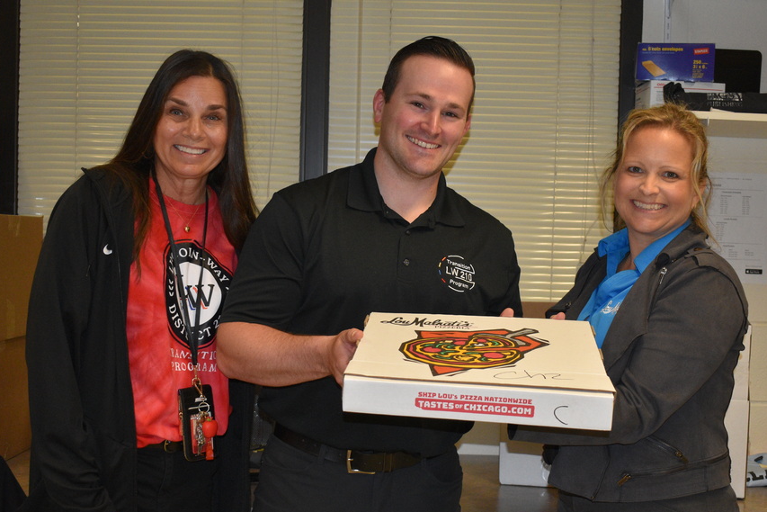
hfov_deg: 40.6
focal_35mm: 49
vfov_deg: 27.7
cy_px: 300
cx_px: 382
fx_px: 1036
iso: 1600
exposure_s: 1/125
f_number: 4
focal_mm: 27
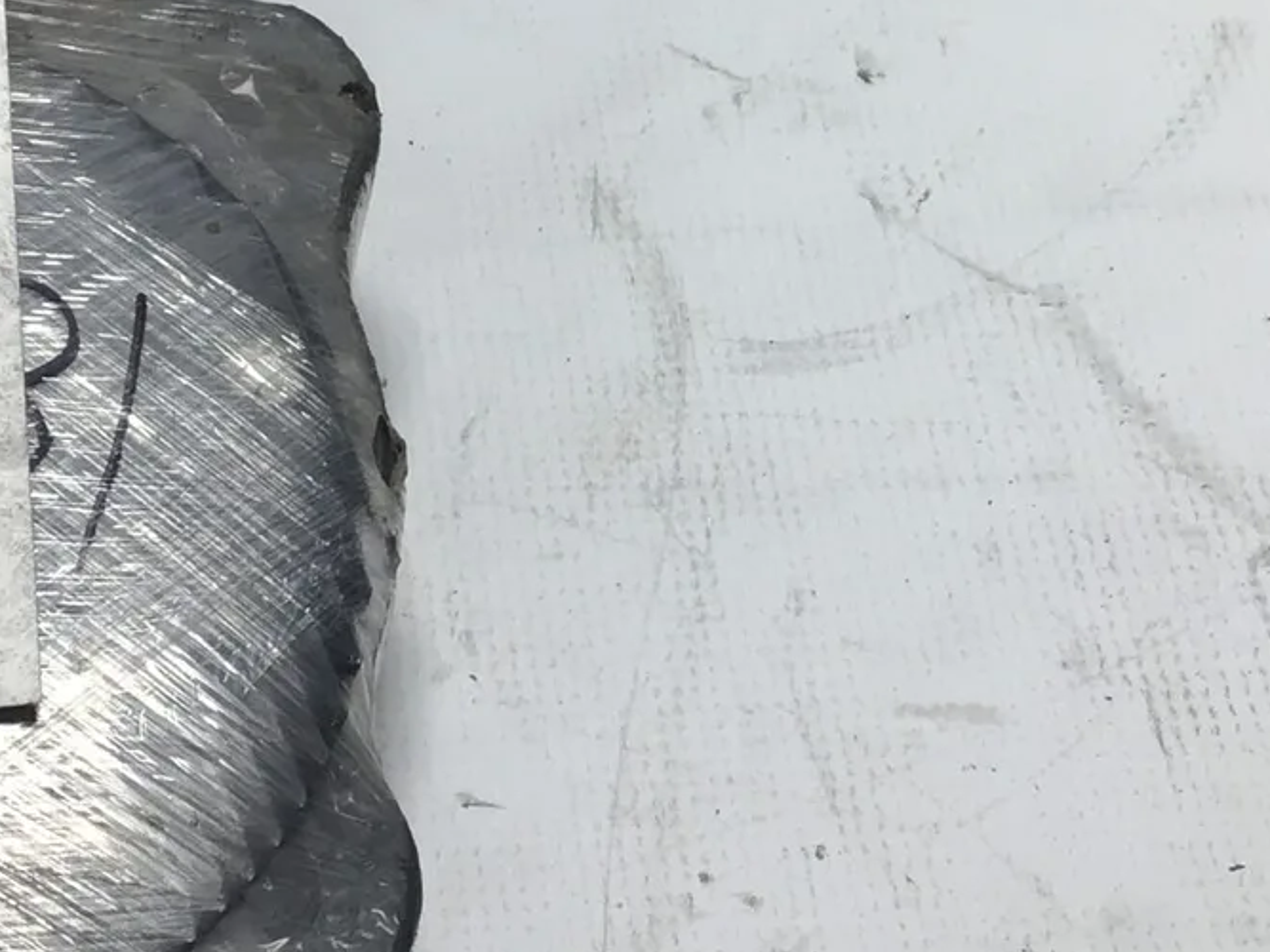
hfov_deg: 21.1
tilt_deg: -50.8
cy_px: 286
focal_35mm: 93
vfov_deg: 15.8
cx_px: 560
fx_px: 3411
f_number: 2.4
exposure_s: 1/139
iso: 25
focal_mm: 3.3
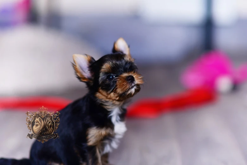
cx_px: 124
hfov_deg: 23.9
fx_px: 583
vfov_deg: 16.1
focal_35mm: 85
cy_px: 82
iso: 250
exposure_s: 1/250
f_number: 1.8
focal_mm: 85
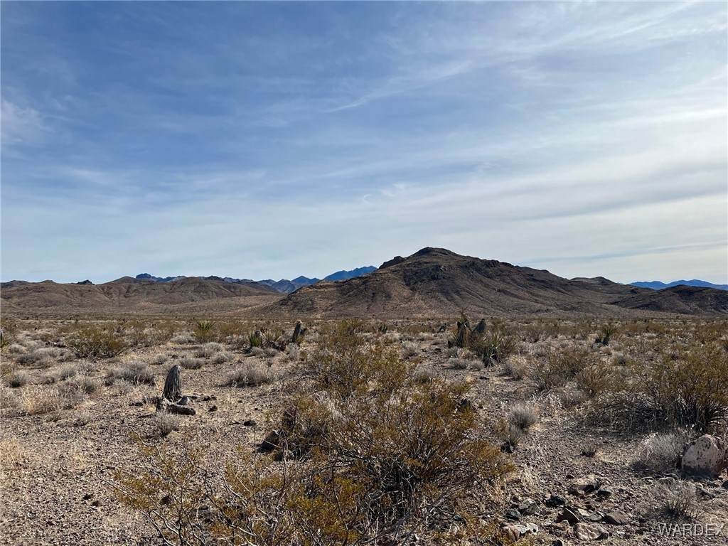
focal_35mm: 26
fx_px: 547
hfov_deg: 67.3
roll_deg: +2.8
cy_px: 273
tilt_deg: +3.4
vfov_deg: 53.1
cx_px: 364
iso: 50
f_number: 1.5
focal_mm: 5.7
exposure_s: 1/9434
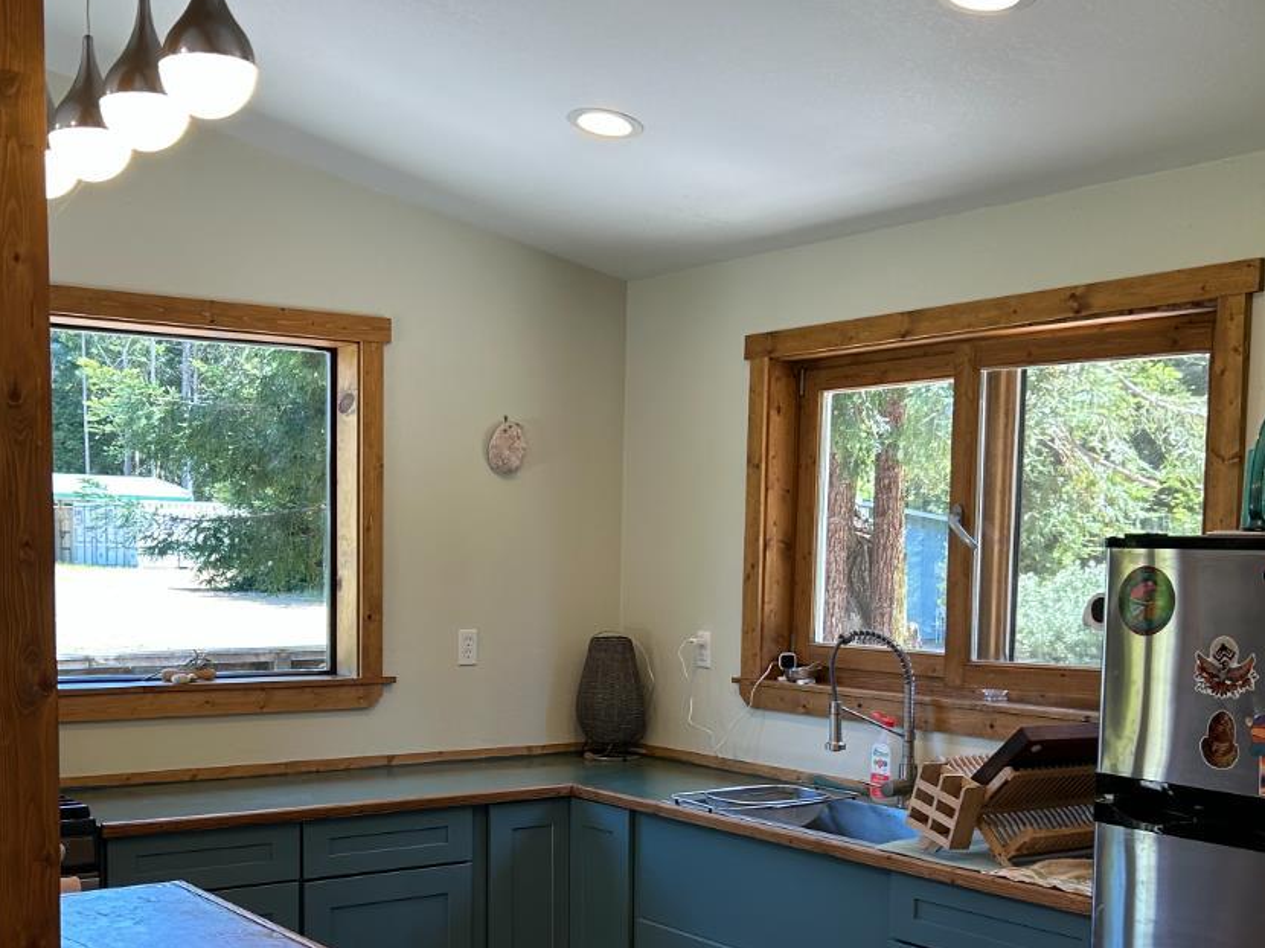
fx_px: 1717
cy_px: 711
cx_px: 469
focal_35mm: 47
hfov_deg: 40.2
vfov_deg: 30.4
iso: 40
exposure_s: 1/120
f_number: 1.5
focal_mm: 5.7
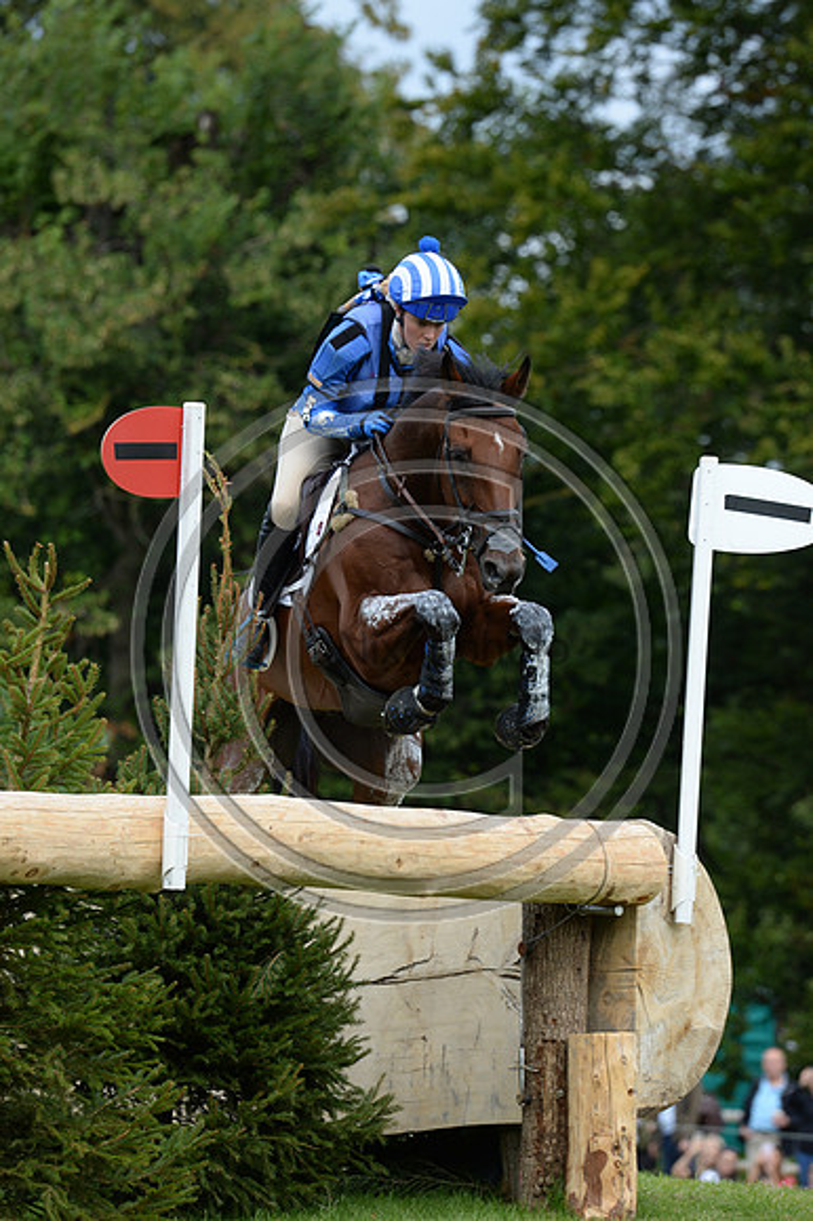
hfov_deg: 4.2
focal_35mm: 330
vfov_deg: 6.2
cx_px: 406
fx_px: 11191
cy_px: 610
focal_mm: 330
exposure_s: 1/1000
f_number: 7.1
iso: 800
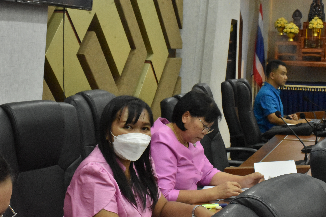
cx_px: 163
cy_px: 108
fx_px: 652
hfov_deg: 28.1
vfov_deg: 18.9
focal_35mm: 72
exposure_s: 1/15
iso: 3200
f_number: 20
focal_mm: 48
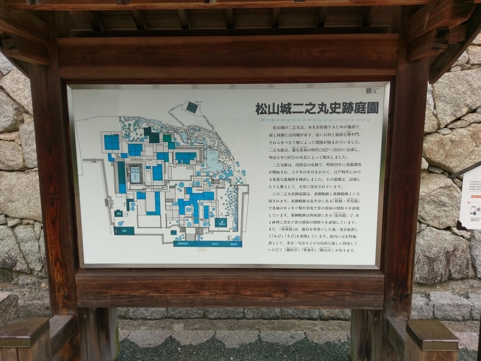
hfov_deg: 67.3
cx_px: 240
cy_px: 180
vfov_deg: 53.1
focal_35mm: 26
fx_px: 361
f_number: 1.8
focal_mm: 4.58
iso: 100
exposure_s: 1/960
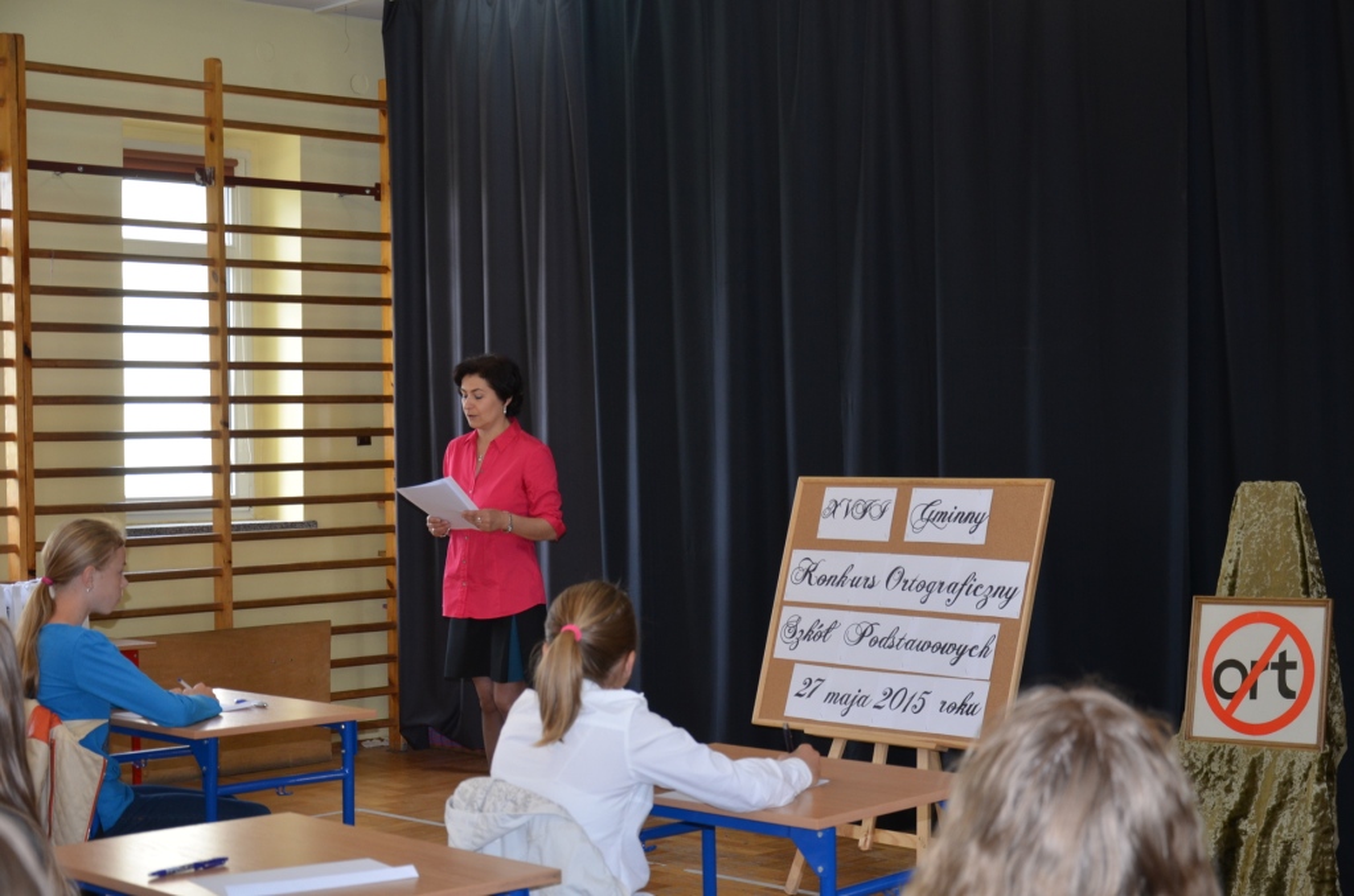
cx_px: 677
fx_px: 2139
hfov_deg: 35.1
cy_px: 448
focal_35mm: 57
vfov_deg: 23.7
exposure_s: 1/80
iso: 400
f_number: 4.5
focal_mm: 38
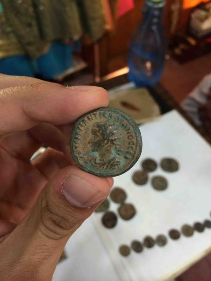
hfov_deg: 46.8
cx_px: 106
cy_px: 140
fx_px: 244
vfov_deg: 60.0
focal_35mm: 30
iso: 64
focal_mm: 4.12
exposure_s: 1/30
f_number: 2.2
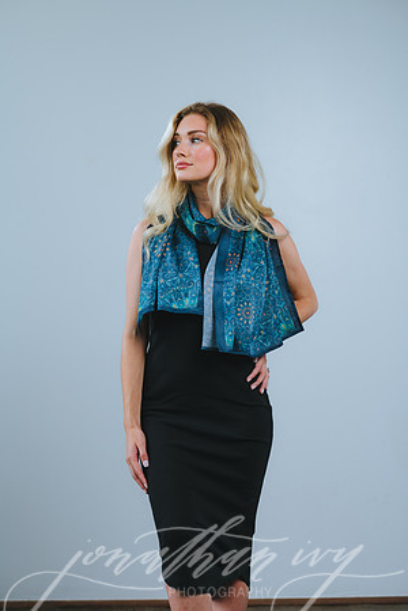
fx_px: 1445
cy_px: 306
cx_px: 204
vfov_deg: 23.9
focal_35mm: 85
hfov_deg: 16.1
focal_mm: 85
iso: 80
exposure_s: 1/200
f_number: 4
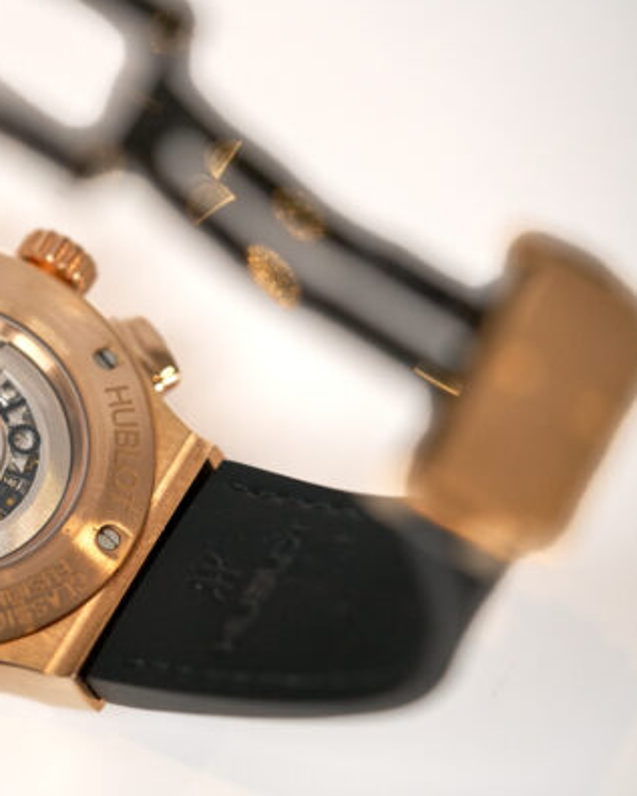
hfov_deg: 12.0
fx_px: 3015
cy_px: 396
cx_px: 46
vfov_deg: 15.0
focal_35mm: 128
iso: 200
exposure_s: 1/250
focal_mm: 90
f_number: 3.5
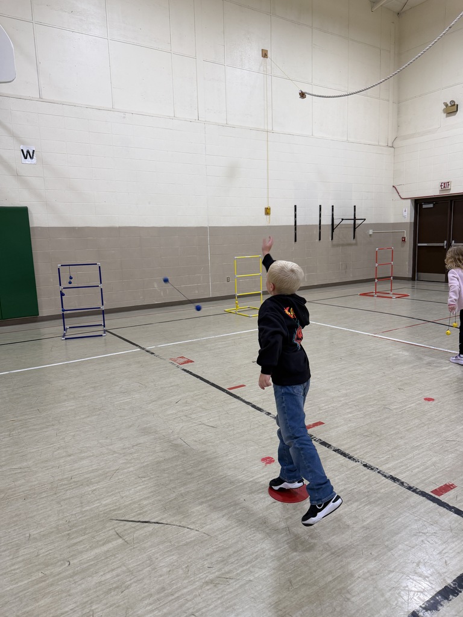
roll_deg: +1.0
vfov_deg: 71.6
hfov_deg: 56.8
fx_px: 428
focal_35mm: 24
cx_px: 232
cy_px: 308
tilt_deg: -8.7
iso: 125
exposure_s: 1/120
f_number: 1.78
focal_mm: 6.76
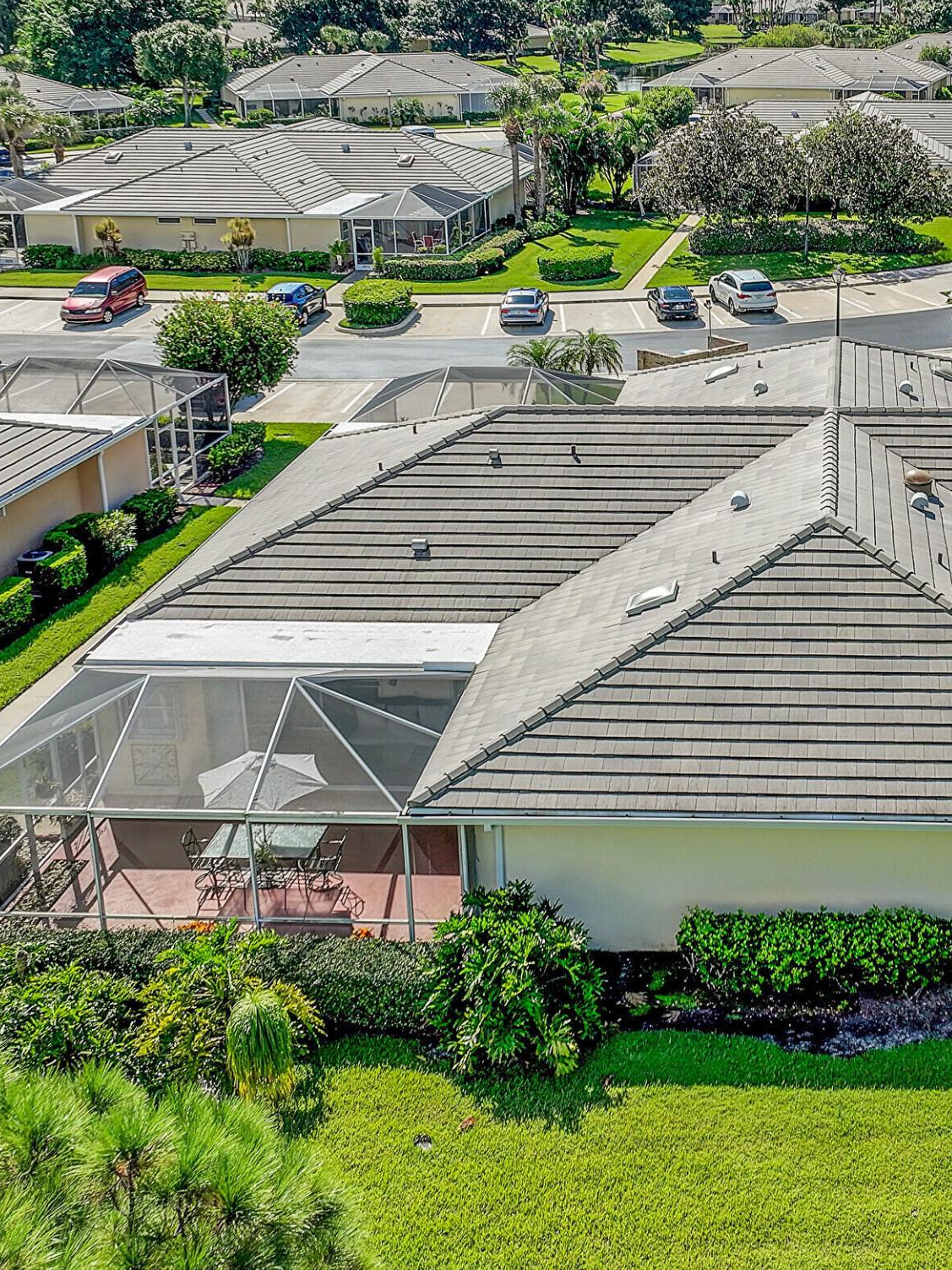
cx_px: 792
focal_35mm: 46
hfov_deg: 30.6
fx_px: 1687
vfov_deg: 40.8
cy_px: 446
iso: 140
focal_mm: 12.3
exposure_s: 1/4000
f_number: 2.8
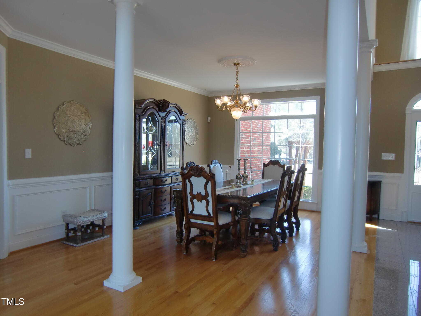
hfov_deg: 71.6
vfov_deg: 56.8
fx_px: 292
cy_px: 158
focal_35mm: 24
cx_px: 210
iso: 100
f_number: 3.2
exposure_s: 1/60
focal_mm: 4.3
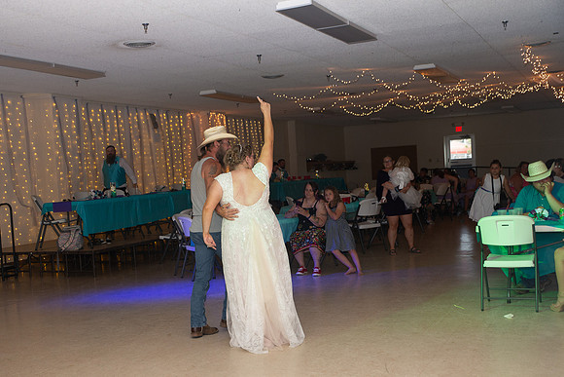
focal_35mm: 47
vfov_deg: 28.4
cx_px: 231
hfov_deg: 41.5
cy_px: 223
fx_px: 741
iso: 800
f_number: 3.5
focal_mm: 40
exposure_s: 1/125
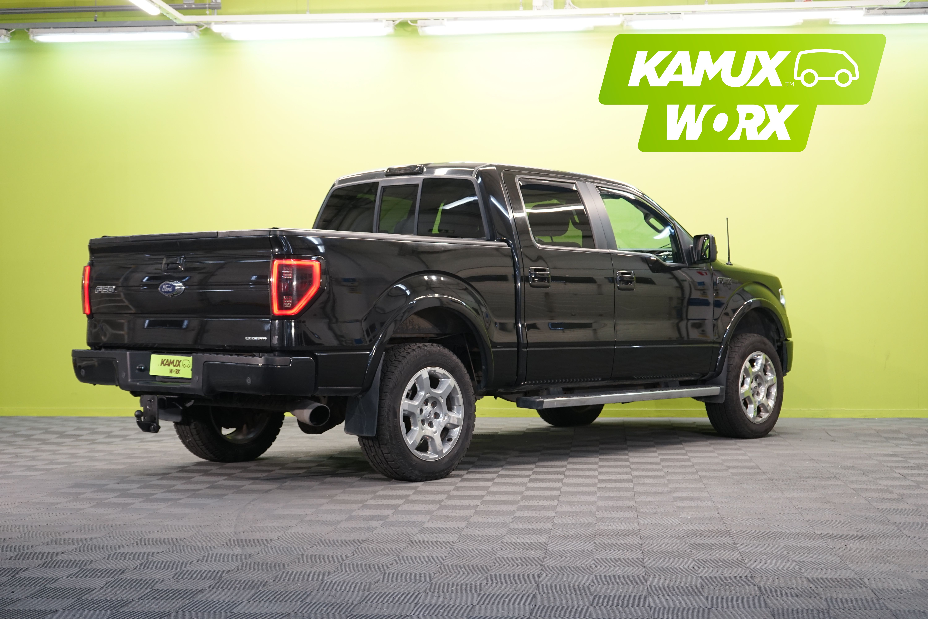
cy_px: 310
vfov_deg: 23.8
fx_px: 1469
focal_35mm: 57
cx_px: 464
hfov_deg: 35.1
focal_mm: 57
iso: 640
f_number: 5
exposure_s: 1/30
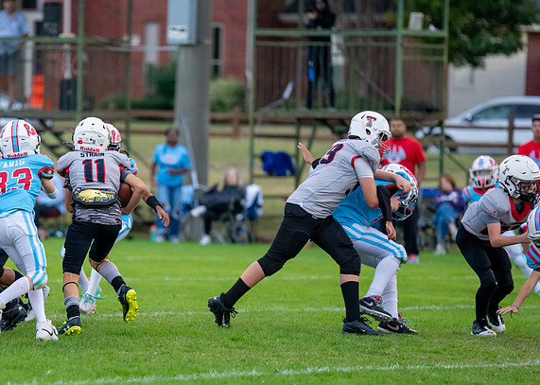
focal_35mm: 309
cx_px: 116
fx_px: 4736
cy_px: 217
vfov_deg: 4.7
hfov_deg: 6.5
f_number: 2.8
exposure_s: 1/1250
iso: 1250
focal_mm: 200
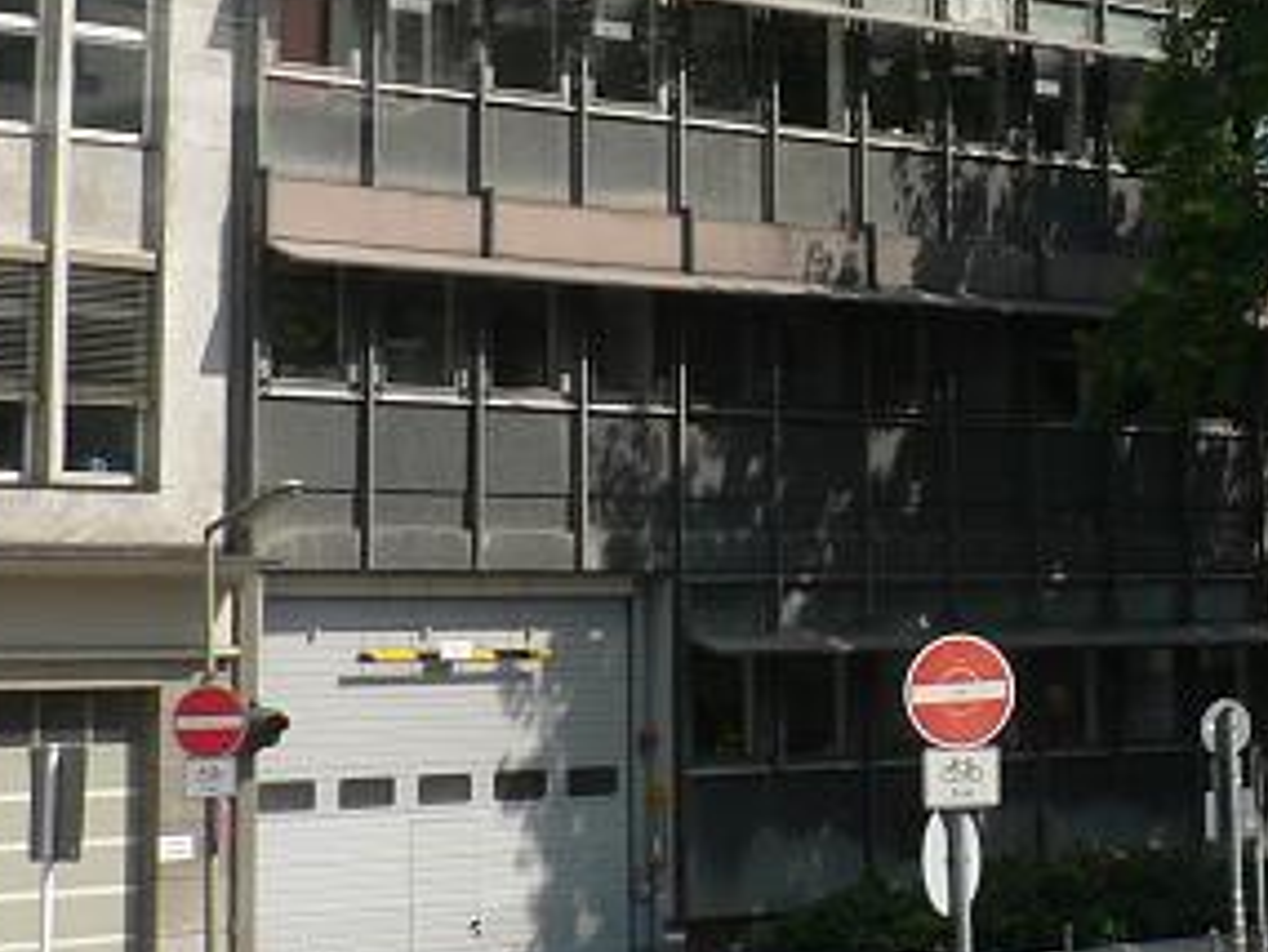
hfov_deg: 18.5
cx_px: 1499
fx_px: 3701
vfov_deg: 14.3
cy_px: -151
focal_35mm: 101
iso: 80
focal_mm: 6
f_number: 5
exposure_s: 1/400
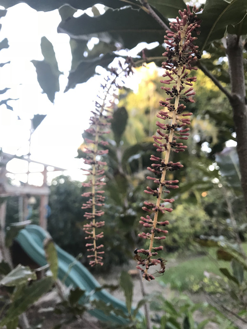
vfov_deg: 63.4
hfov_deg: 49.7
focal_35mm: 28
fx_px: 266
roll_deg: -1.5
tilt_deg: +10.8
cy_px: 164
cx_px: 124
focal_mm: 3.99
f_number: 1.8
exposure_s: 1/30
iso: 20
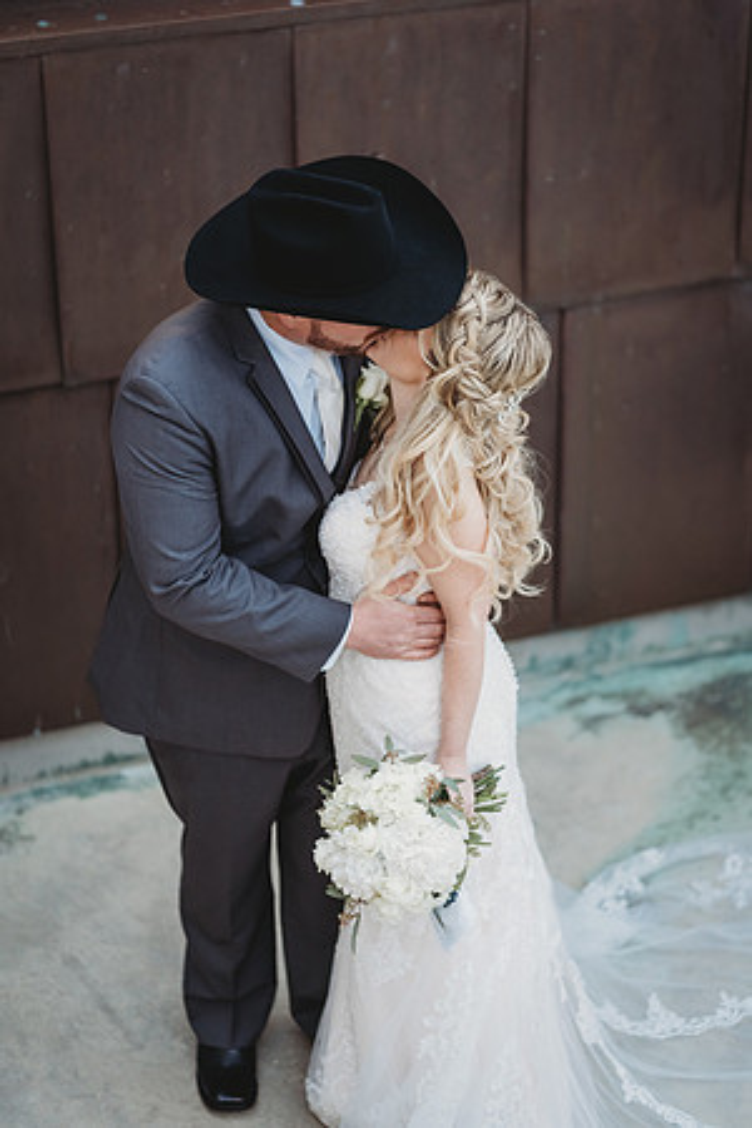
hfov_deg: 16.1
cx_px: 376
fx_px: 2663
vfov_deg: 23.9
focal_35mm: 85
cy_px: 564
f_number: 2
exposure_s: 1/200
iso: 1250
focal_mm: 85
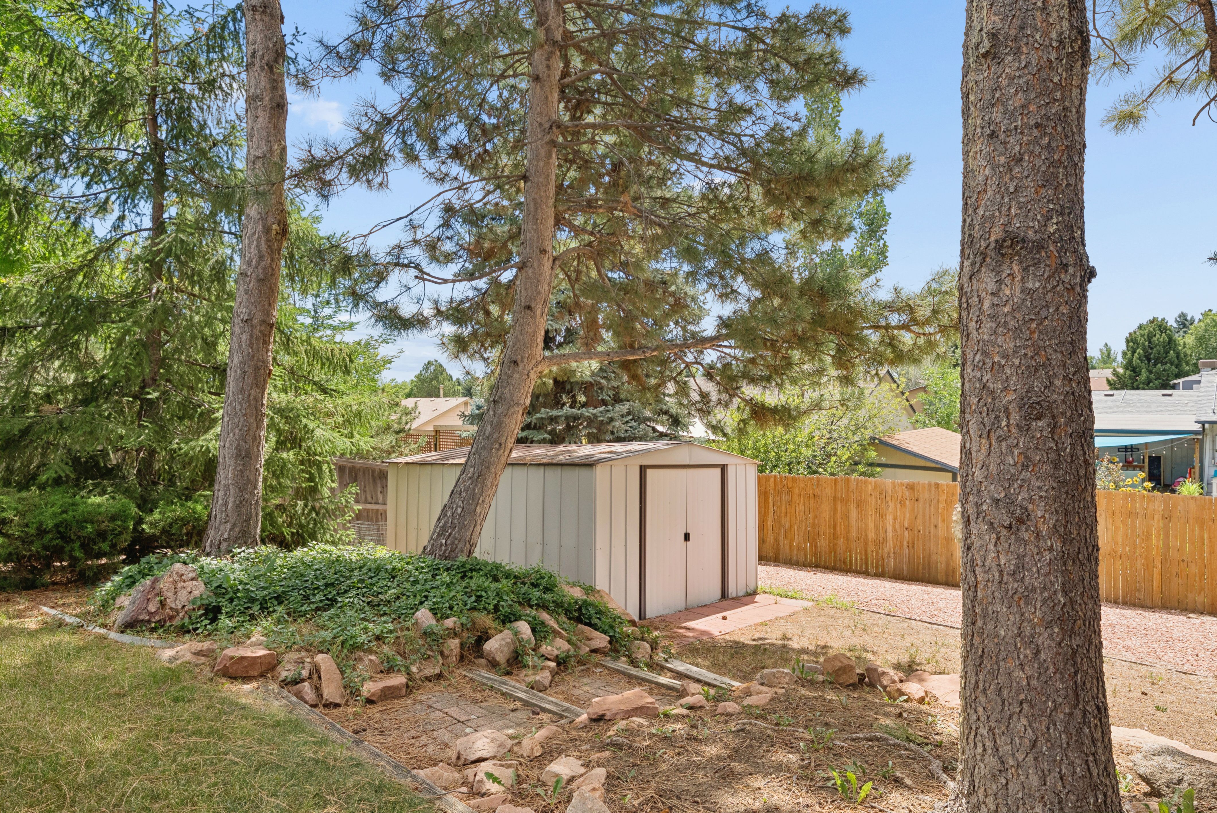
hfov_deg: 81.2
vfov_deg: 59.6
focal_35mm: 21
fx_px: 710
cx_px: 608
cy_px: 406
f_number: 9
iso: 250
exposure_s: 1/250
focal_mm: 21
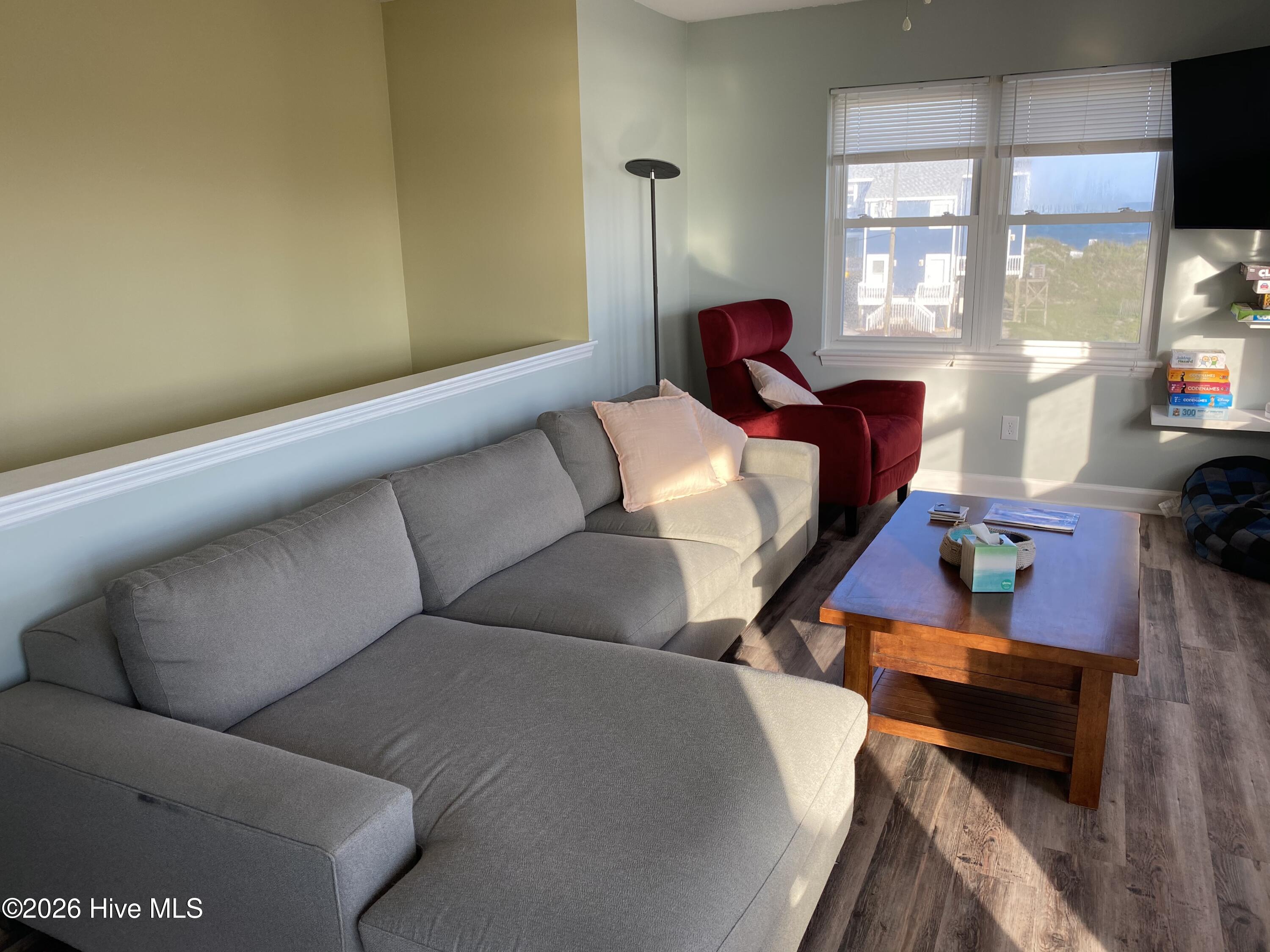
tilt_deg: -15.2
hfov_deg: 67.3
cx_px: 635
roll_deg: +2.0
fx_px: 954
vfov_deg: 53.1
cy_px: 476
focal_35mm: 26
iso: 32
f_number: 1.8
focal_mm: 4.25
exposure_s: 1/217
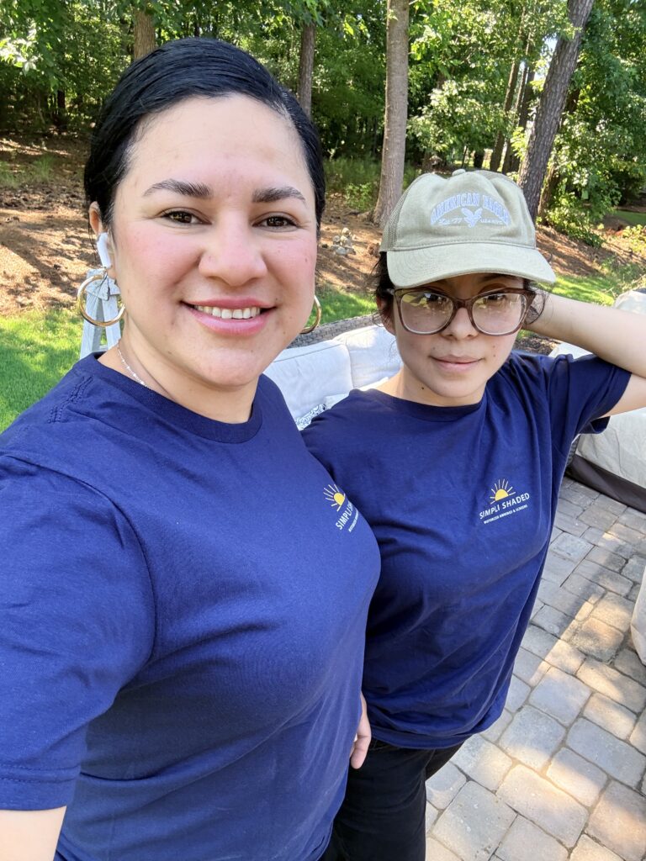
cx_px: 323
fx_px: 572
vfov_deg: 73.9
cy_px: 430
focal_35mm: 23
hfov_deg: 58.9
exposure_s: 1/122
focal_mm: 2.69
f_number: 1.9
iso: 32
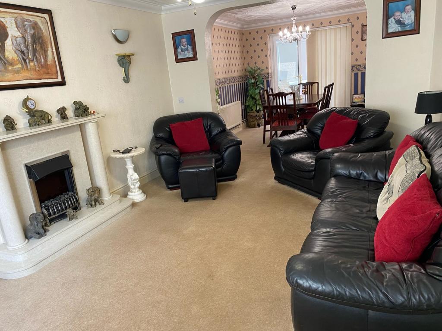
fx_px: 332
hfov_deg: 67.3
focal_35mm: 26
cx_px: 221
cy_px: 166
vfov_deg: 53.1
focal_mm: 4.25
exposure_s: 1/50
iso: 125
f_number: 1.8
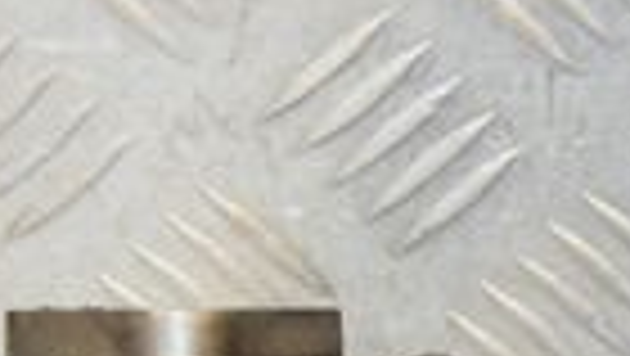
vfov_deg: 4.2
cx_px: 1094
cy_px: 478
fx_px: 4815
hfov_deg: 7.3
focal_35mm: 288
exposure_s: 1/200
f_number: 5.6
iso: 1600
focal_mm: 40
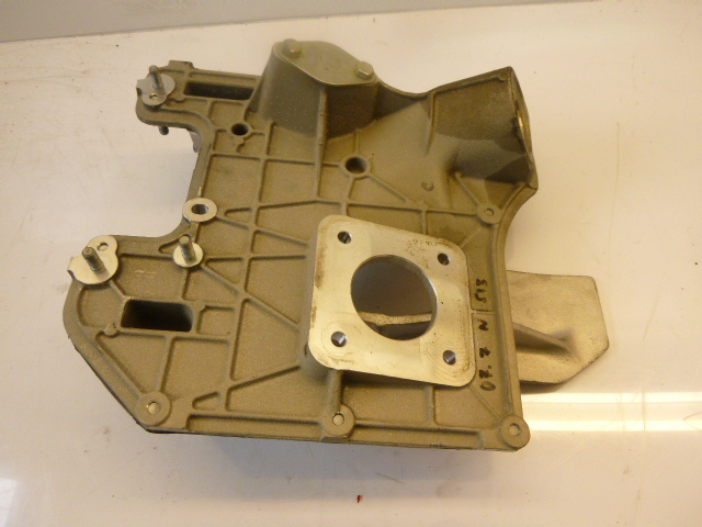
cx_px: 351
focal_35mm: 25
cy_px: 264
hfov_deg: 69.4
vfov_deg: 54.9
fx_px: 507
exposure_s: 1/60
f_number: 3.9
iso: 160
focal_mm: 4.5
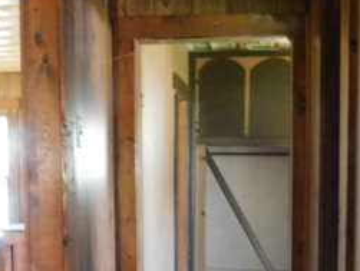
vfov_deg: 23.6
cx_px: 164
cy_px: 229
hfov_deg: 31.6
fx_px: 635
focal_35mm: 61
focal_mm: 4
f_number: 3
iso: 400
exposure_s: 1/8
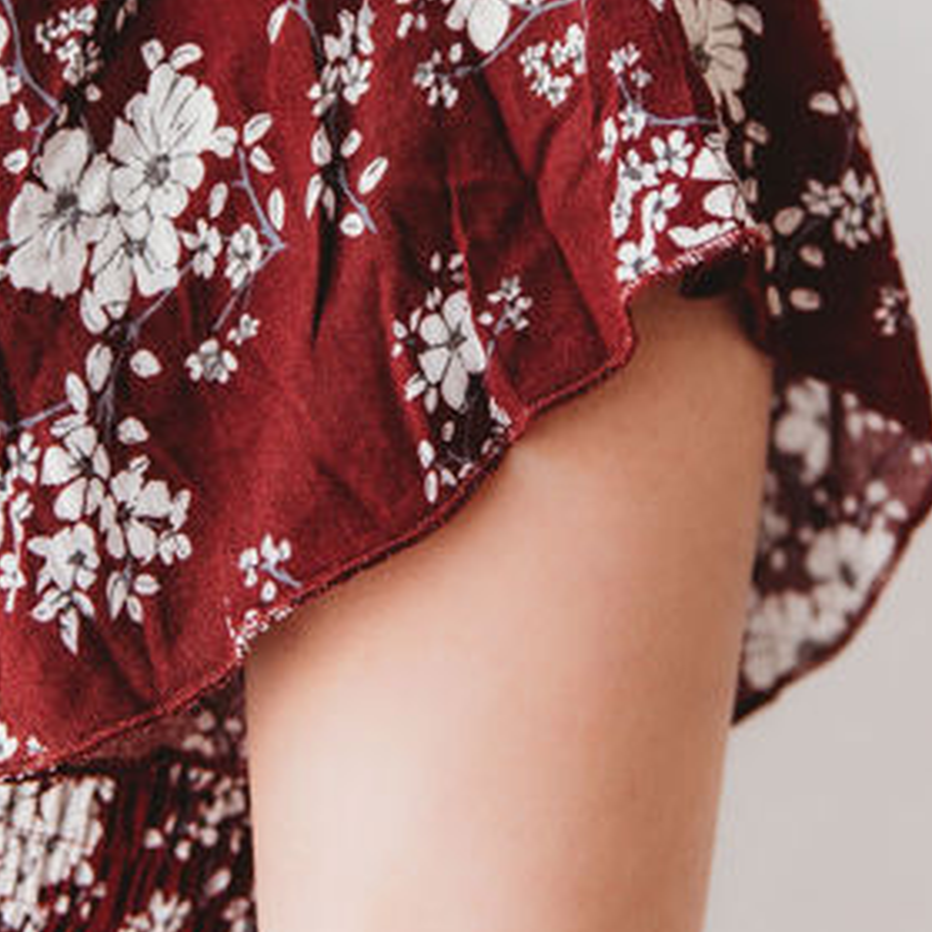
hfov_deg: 17.7
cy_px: 67
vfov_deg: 17.4
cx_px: 501
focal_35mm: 98
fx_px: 2985
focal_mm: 46
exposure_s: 1/320
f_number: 2.8
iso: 1000
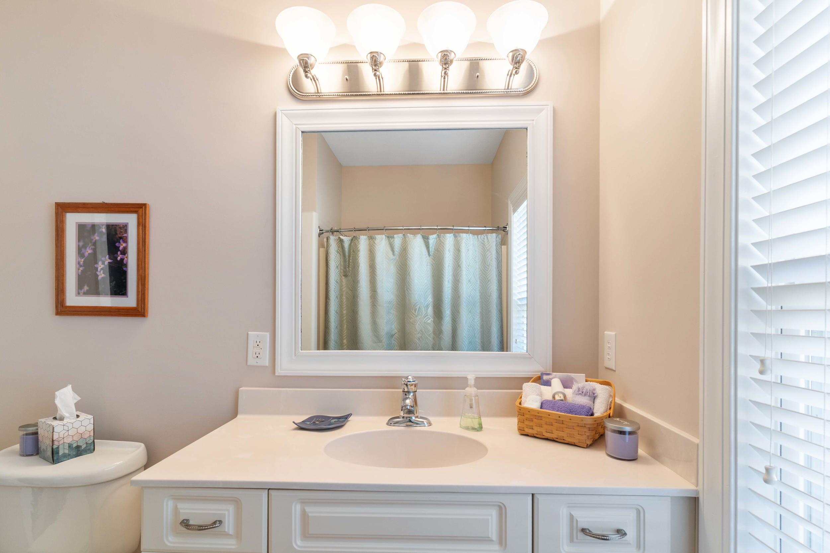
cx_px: 415
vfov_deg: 70.4
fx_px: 392
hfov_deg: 93.3
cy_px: 276
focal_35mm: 17
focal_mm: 17
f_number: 8
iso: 320
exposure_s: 1/2
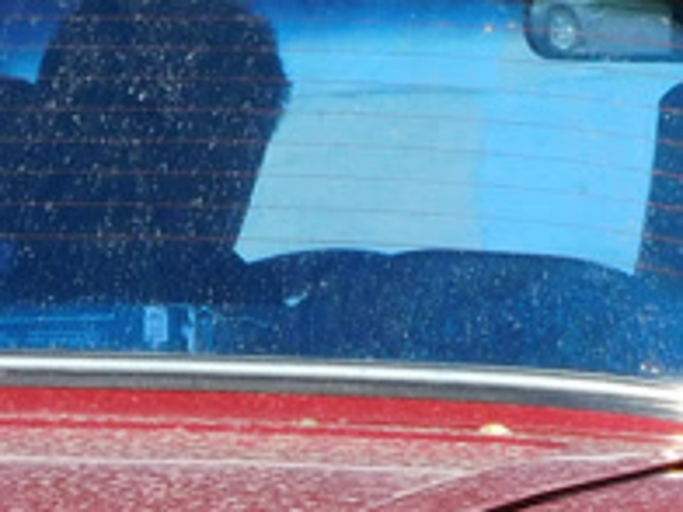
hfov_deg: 2.1
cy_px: 519
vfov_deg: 1.6
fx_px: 18488
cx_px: 174
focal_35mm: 937
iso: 125
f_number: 5.2
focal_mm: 30.5
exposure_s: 1/250
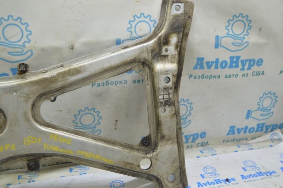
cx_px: 142
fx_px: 283
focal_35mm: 36
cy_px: 94
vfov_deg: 36.8
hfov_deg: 53.2
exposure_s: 1/20
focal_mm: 24
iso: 400
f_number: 5.6
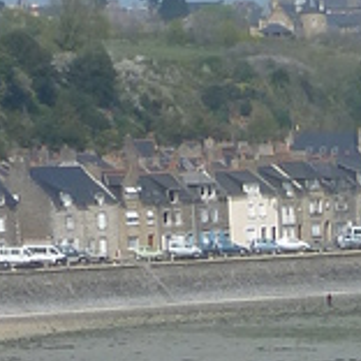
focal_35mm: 374
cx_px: 1027
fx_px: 4413
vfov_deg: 4.6
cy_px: 935
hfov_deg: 4.5
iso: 80
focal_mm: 9.1
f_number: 5
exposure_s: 1/500
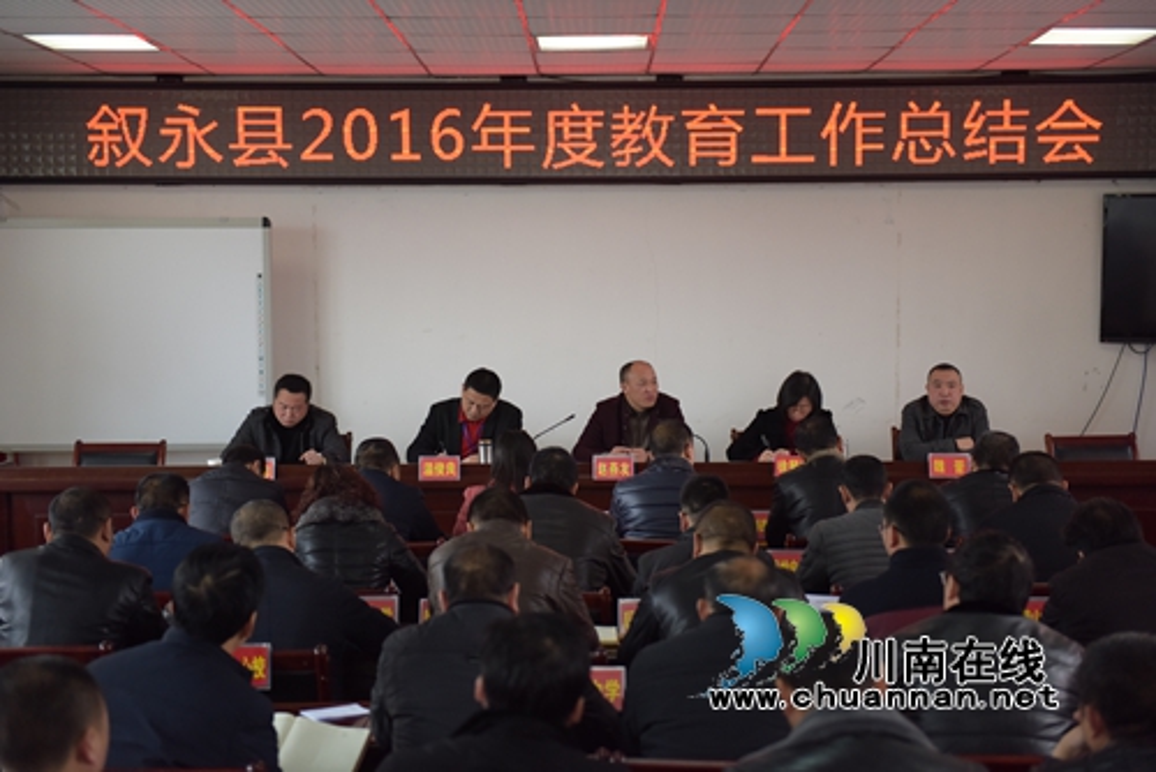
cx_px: 578
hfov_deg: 33.4
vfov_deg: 22.7
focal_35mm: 60
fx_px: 1928
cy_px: 386
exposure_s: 1/200
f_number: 2.8
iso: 1600
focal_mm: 60
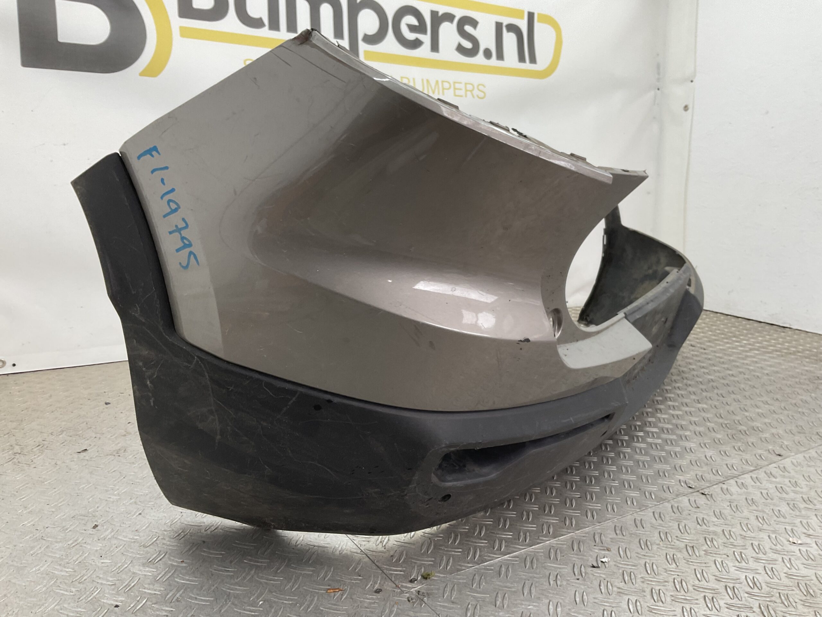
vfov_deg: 48.2
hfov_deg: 61.7
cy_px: 308
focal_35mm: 29
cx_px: 411
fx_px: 689
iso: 40
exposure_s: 1/120
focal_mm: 3
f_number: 1.8
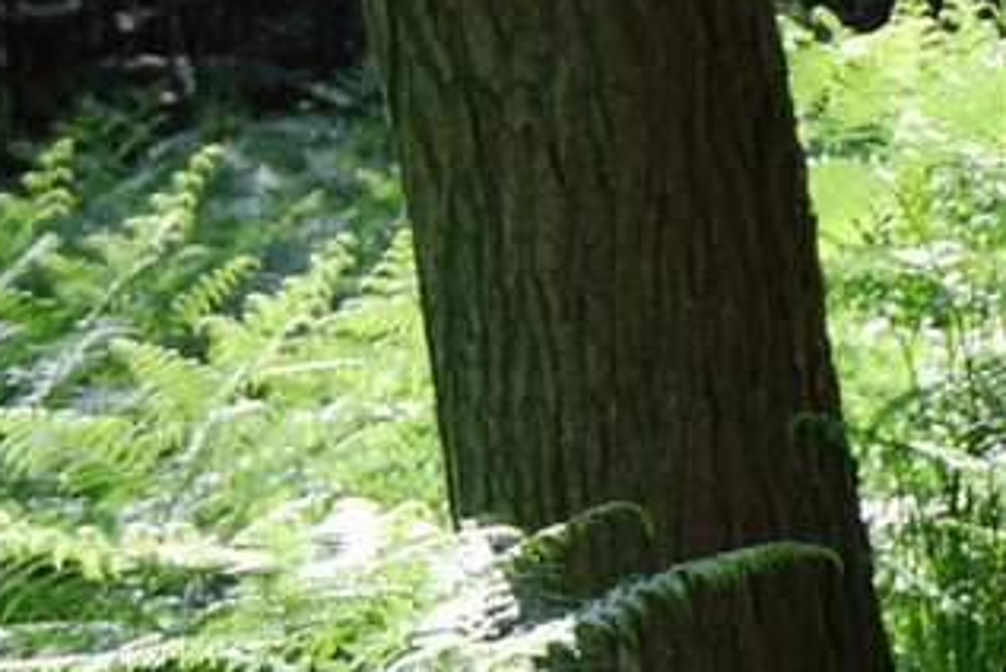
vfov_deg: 7.6
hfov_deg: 10.8
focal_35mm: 181
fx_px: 5062
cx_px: 1623
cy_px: 574
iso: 100
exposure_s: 1/125
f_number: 5.6
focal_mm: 32
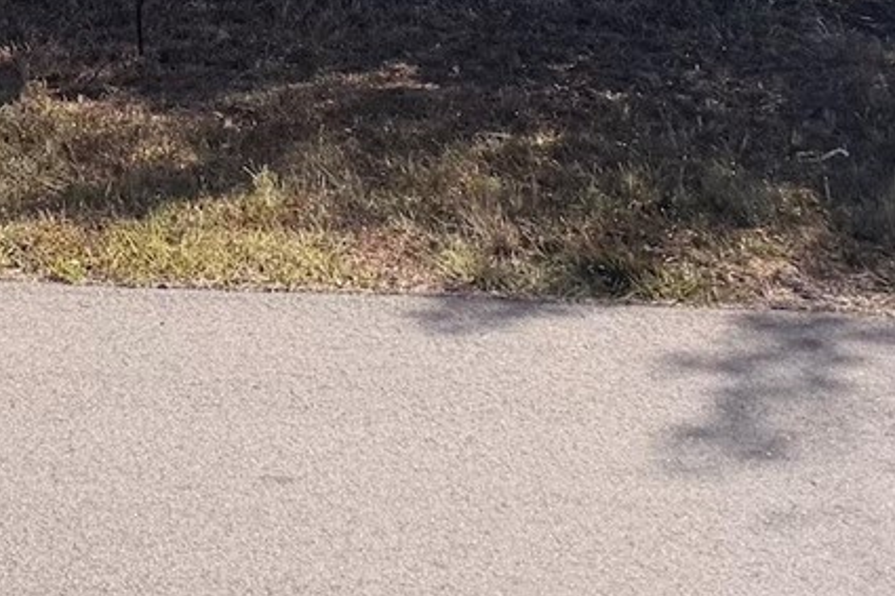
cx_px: -514
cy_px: -581
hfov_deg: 18.7
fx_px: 2336
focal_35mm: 94
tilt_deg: +2.1
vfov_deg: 12.8
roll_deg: +1.0
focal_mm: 6.76
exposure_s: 1/3584
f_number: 1.78
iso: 80
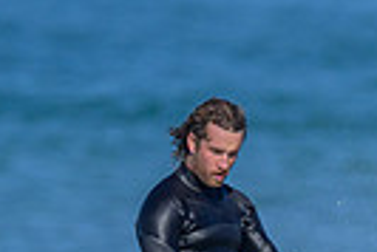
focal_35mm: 4757
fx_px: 49870
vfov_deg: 0.3
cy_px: 612
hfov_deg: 0.4
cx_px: 312
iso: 280
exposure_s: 1/2000
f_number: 6.3
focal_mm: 800
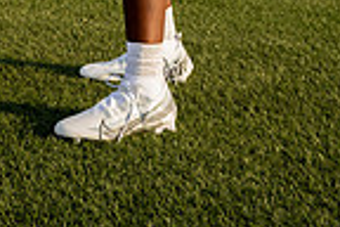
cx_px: 142
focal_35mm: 109
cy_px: -300
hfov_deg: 18.7
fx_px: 1029
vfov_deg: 10.8
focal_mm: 35
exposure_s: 1/800
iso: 320
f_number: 4.5
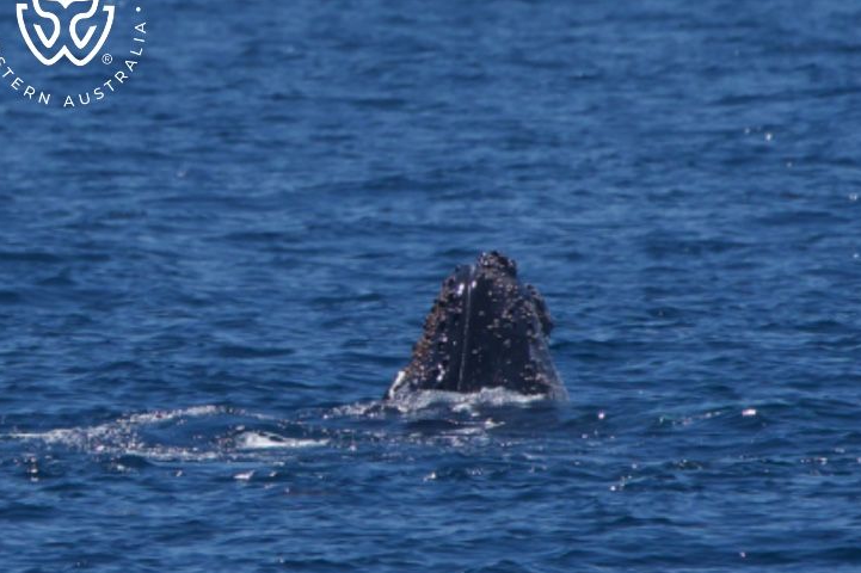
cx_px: 455
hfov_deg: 3.1
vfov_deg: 2.1
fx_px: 15920
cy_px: 260
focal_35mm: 666
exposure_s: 1/3200
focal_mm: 600
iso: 500
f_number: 8
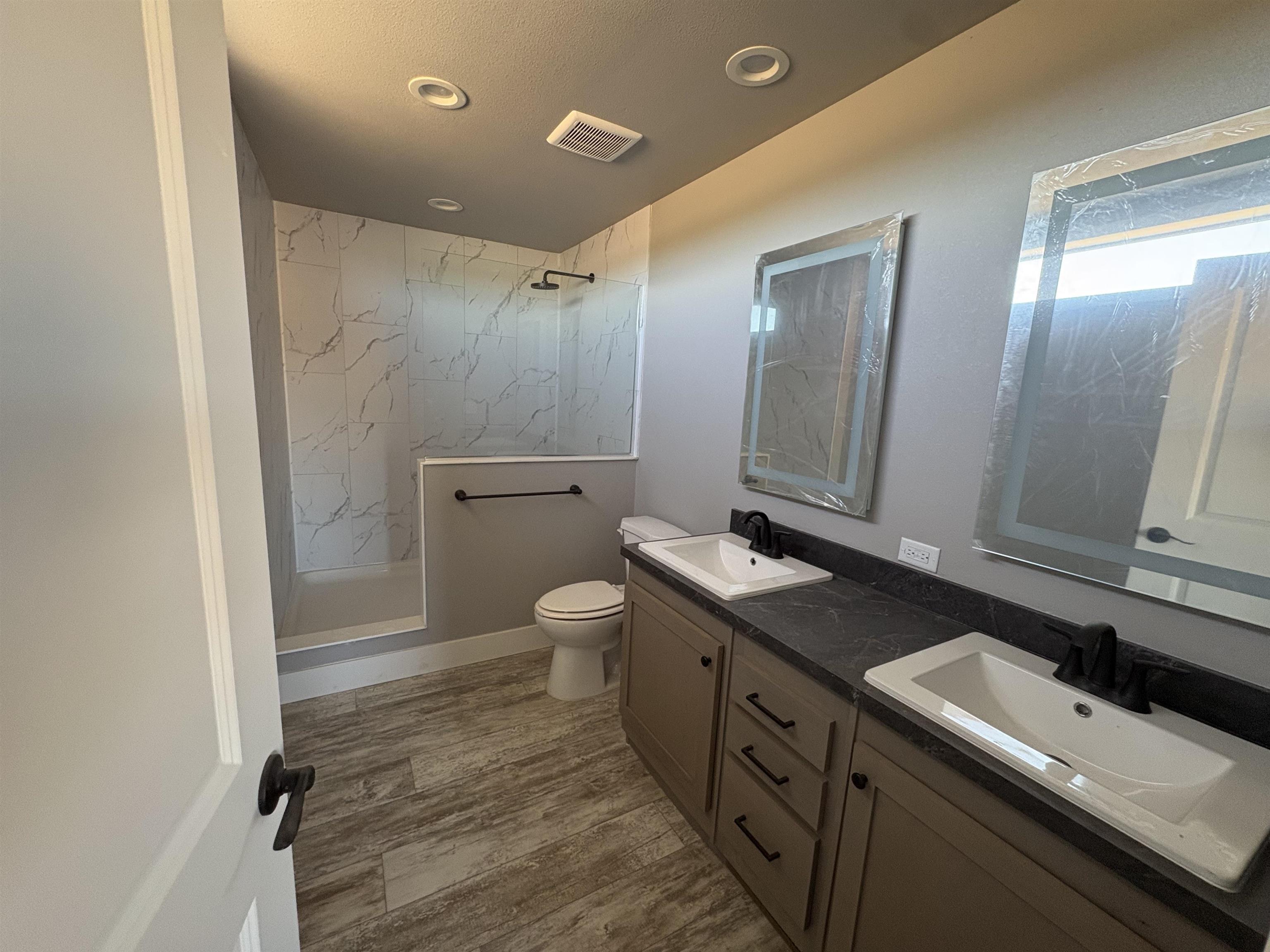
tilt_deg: -10.3
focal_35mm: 14
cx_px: 635
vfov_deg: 85.7
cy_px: 476
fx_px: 514
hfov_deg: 102.1
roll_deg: -2.3
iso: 250
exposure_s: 1/60
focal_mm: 2.22
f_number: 2.2
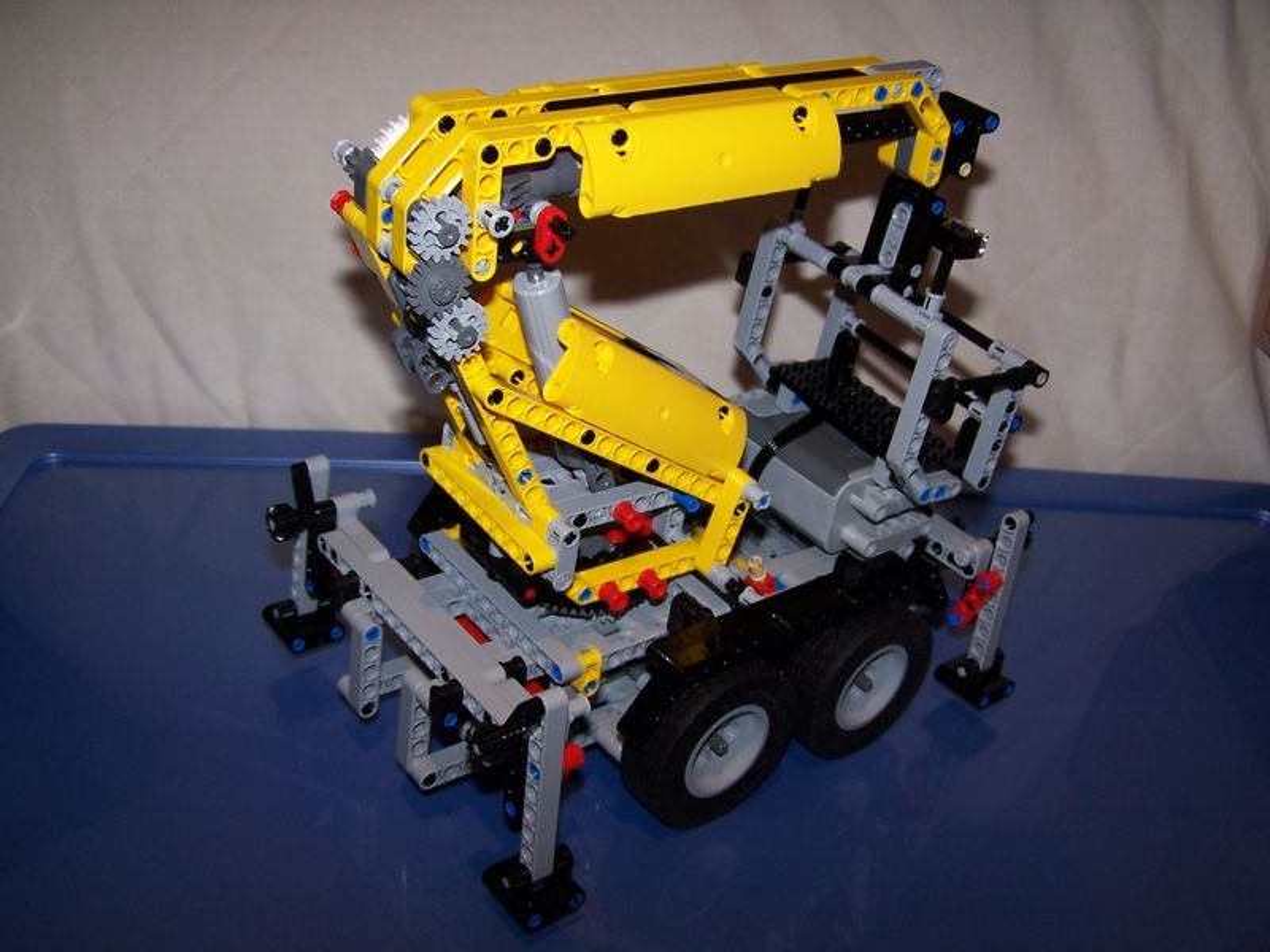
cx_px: 635
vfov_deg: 37.7
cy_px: 476
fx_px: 1394
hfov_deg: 49.0
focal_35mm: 38
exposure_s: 1/60
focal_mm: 6.3
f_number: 2.8
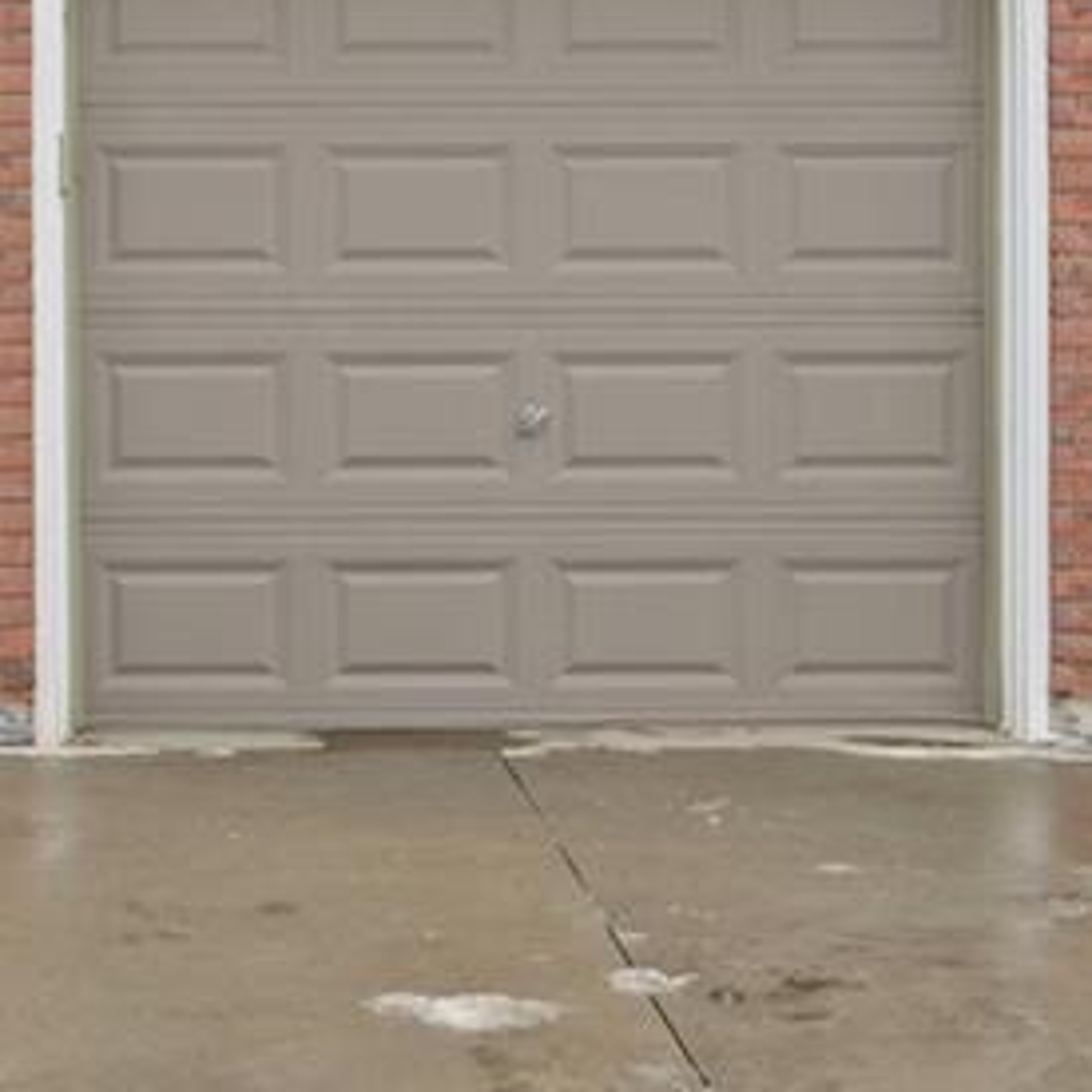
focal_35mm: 95
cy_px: -97
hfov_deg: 18.1
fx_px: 3391
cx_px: 159
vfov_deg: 17.7
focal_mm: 30
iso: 200
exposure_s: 1/320
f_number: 8
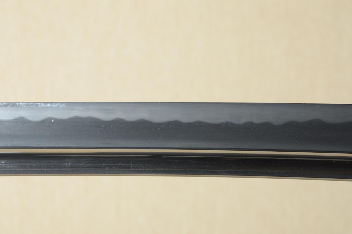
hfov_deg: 15.2
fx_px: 1319
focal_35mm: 135
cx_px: 176
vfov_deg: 10.1
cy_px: 117
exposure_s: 1/2
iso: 400
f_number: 11
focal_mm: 90
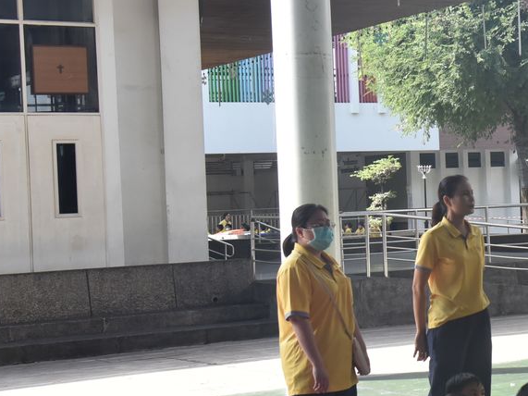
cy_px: 165
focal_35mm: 96
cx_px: 638
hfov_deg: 19.3
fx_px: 1464
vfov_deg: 15.4
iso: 1600
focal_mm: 38
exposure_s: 1/800
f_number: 4.5
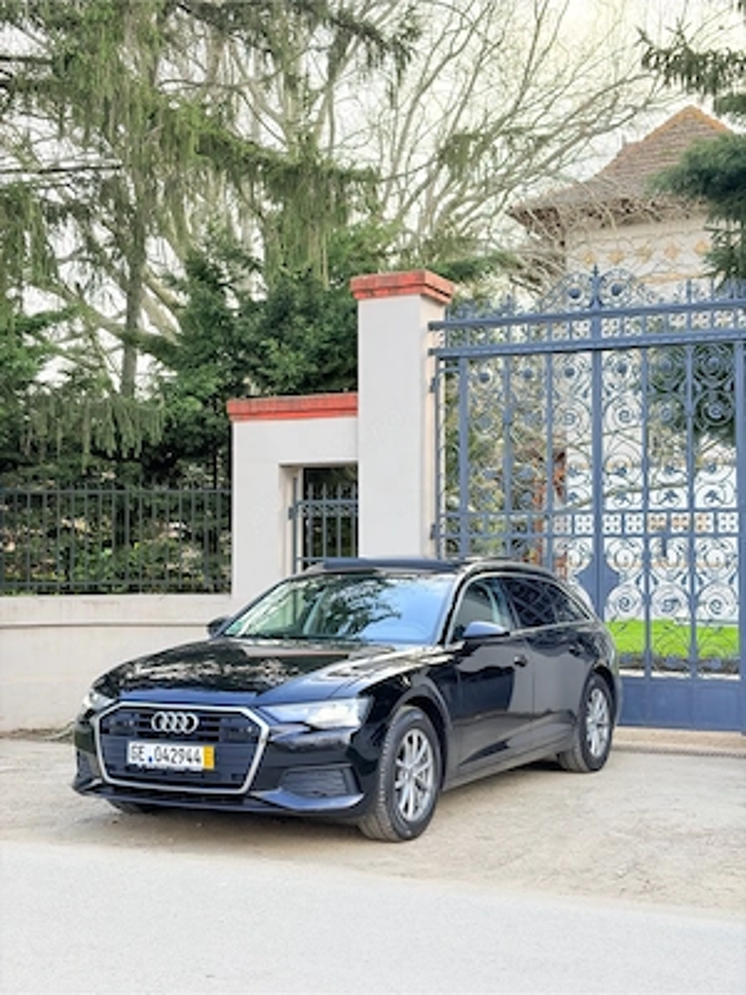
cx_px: 373
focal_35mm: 52
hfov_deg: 28.0
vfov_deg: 36.8
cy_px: 498
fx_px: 1494
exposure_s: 1/441
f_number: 1.6
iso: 50
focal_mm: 5.96
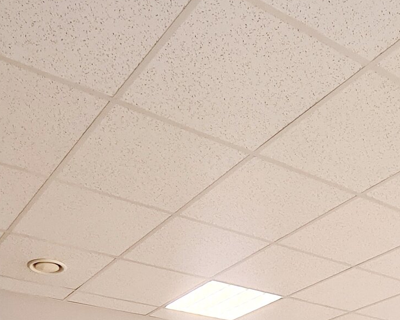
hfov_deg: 37.3
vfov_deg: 21.7
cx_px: 221
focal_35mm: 50
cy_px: 548
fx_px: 592
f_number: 2.2
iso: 250
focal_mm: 2.2
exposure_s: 1/50
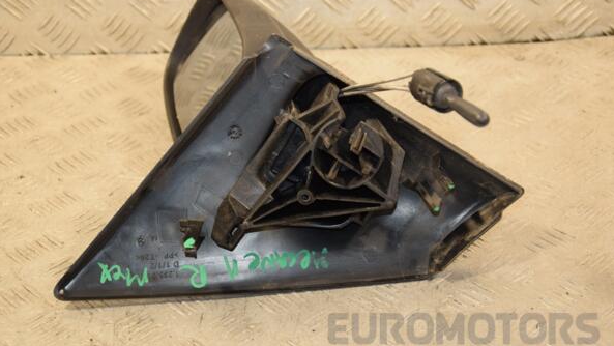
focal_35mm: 72
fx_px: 1165
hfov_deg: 29.5
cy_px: 191
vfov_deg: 16.9
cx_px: 309
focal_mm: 45
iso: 800
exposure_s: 1/125
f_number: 4.8
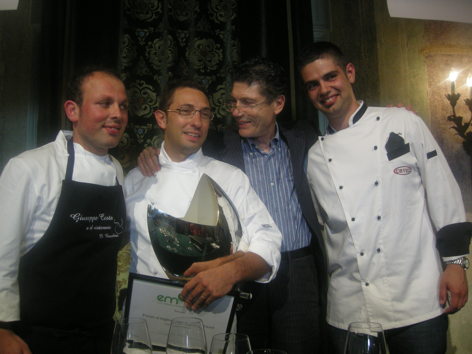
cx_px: 236
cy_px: 177
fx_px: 491
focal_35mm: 36
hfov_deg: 51.4
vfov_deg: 39.7
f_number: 2.7
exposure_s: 1/125
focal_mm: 7.5
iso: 248
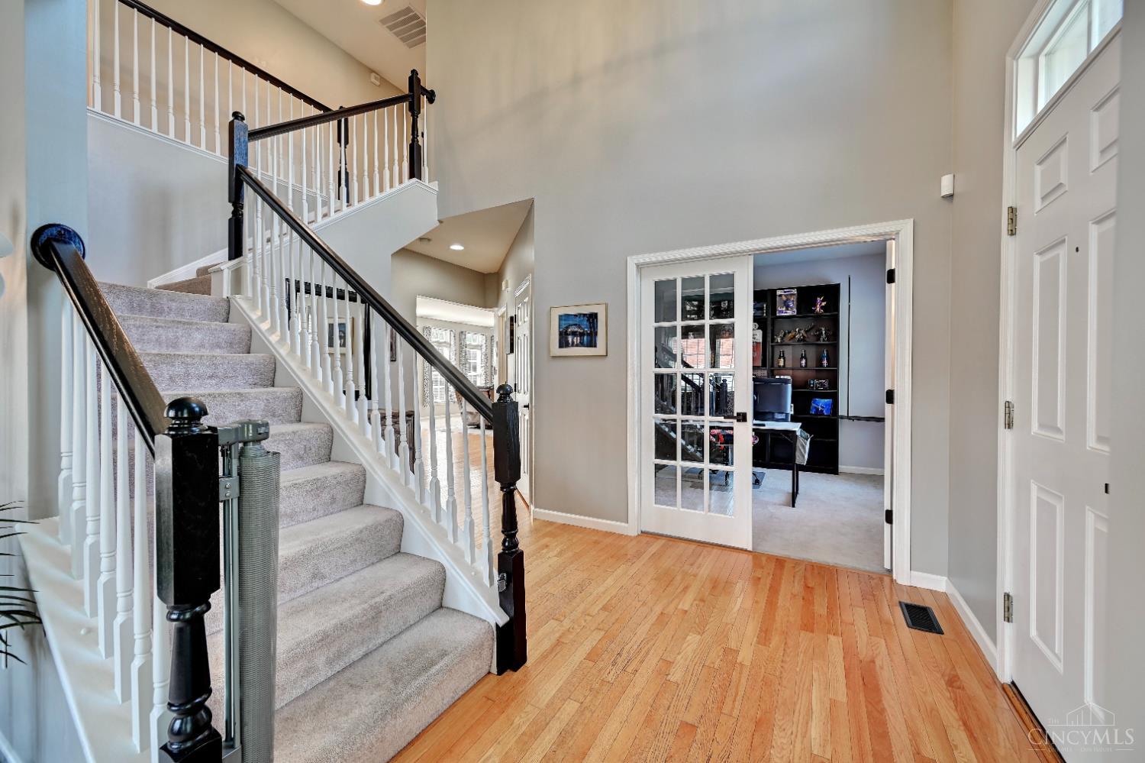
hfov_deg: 104.3
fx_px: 445
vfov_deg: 81.2
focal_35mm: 14
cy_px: 382
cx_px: 572
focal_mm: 14
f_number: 8
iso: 400
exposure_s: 1/10
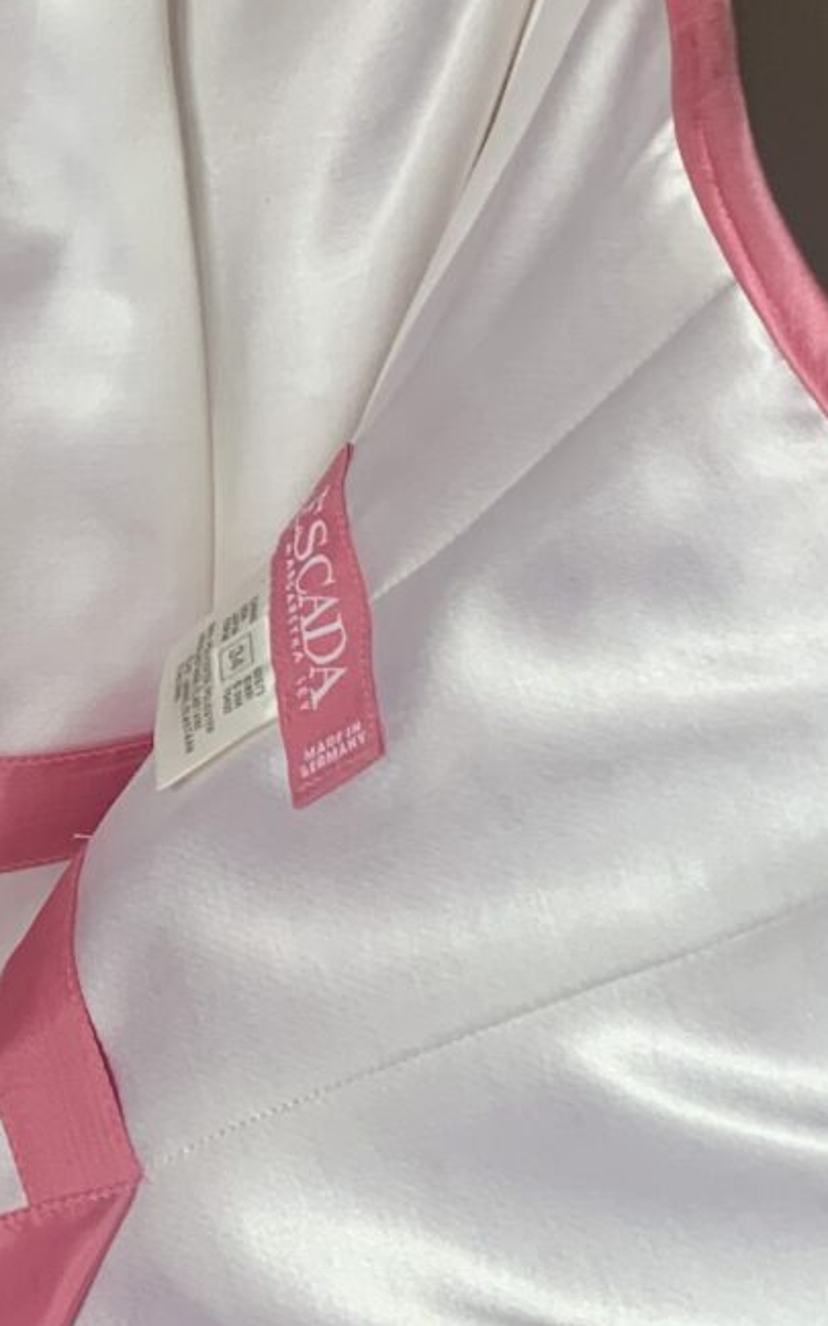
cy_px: 662
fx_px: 3145
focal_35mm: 87
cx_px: -133
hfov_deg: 14.6
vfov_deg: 23.8
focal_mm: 4.25
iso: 50
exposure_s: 1/122
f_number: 1.8
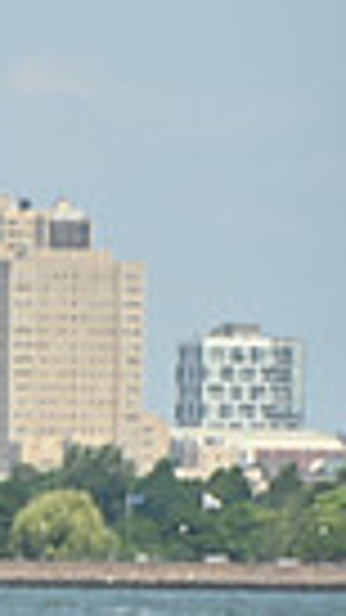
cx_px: -953
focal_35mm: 884
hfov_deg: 1.4
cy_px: 375
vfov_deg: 2.4
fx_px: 14427
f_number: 8
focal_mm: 200
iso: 320
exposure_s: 1/1250
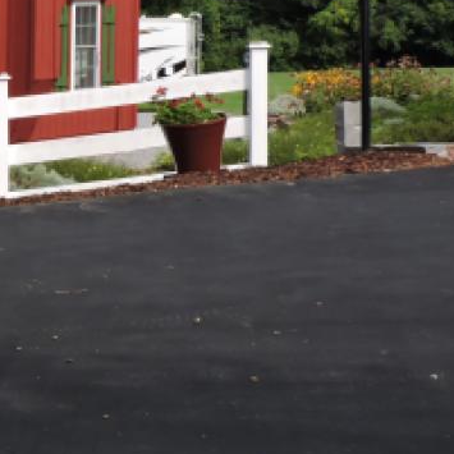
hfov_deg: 15.9
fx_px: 1514
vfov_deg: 16.8
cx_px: -184
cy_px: 43
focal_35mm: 102
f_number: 3.3
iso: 250
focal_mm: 7.1
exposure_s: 1/2000
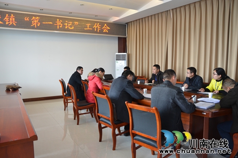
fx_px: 178
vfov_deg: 47.7
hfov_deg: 67.5
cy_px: 79
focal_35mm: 27
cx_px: 119
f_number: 4
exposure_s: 1/60
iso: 560
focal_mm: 18
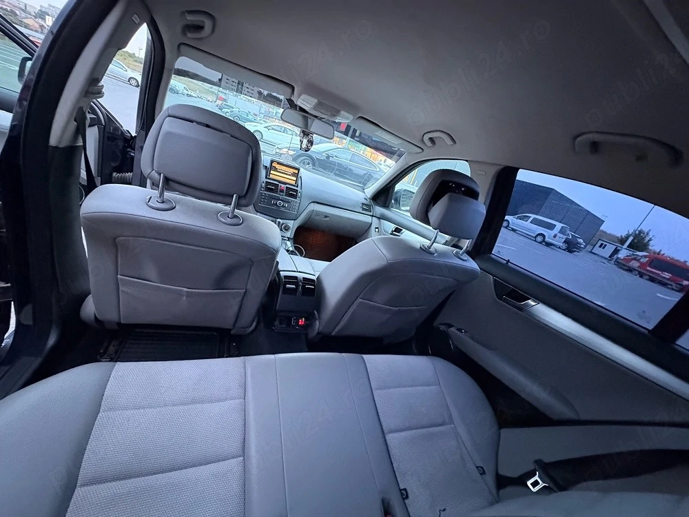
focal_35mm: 14
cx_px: 344
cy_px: 258
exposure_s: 1/33
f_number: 2.2
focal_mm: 2.22
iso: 1000
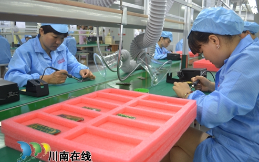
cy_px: 87
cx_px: 130
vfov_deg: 40.6
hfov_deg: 61.2
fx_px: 219
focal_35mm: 31
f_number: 3.8
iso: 400
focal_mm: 20
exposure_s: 1/40
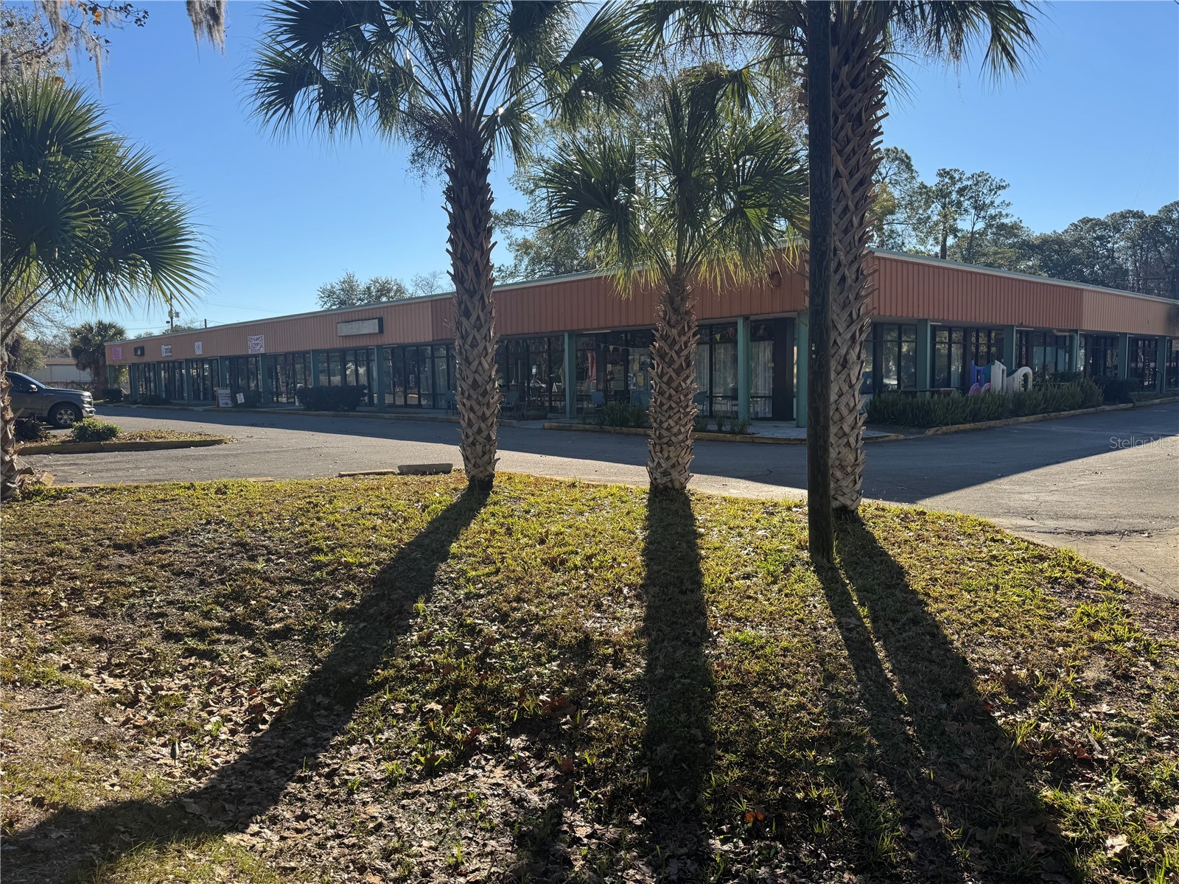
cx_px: 590
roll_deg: +0.7
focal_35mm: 24
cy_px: 442
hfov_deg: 71.6
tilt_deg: -4.7
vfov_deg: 56.8
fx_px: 817
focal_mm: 6.76
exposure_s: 1/2331
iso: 80
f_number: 1.78
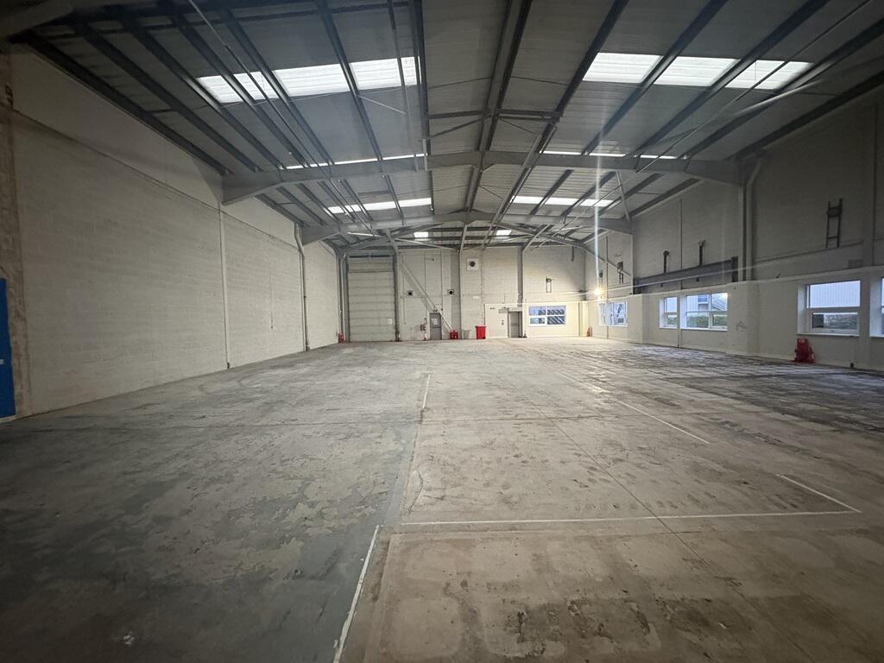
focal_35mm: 14
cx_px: 442
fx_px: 358
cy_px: 332
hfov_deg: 102.1
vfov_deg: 85.7
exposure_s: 1/33
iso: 800
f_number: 2.2
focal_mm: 2.22
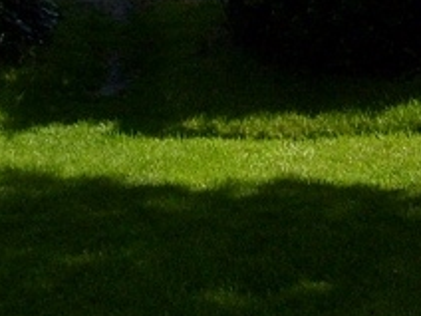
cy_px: -111
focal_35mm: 132
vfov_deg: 10.9
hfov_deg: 14.9
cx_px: 153
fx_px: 1605
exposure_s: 1/250
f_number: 7.1
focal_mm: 5.8
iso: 80
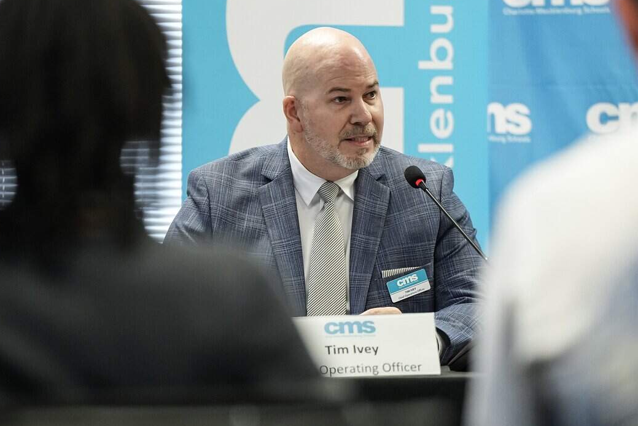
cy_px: 237
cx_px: 310
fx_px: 4094
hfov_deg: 8.9
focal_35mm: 231
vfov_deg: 5.9
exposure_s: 1/320
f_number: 2.8
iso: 4000
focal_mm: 200
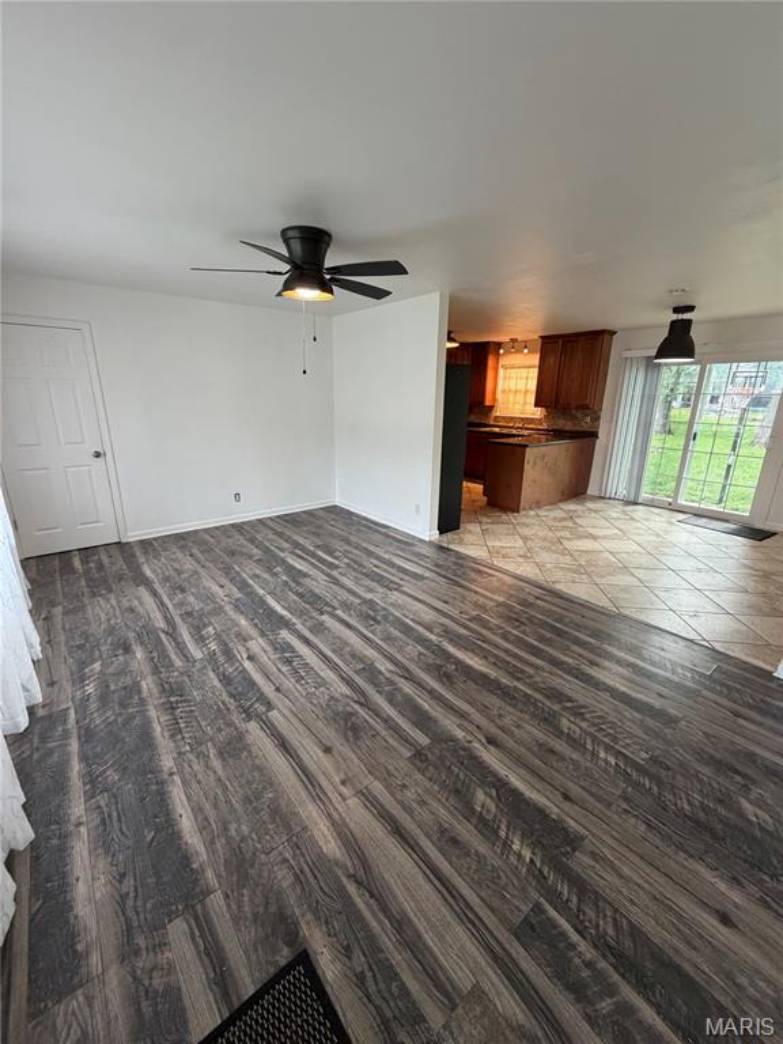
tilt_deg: -16.0
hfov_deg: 85.7
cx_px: 392
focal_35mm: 14
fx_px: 422
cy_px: 522
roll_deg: -0.5
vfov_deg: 102.1
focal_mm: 2.22
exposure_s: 1/104
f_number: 2.2
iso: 320
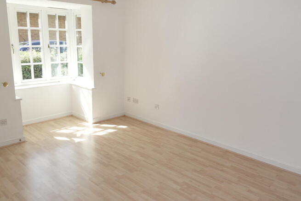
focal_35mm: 30
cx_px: 150
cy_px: 100
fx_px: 251
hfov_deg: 61.9
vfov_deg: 43.6
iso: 100
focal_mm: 20
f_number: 5
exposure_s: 1/100
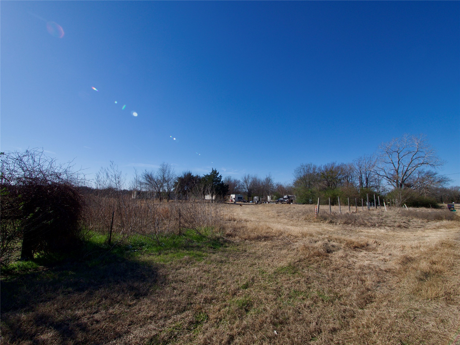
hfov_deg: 102.1
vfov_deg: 85.7
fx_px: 186
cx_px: 230
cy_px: 172
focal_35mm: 14
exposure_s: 1/500
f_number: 9
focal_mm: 7
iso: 200
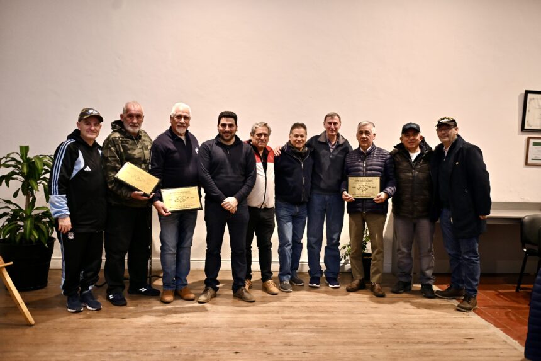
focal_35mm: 32
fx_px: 481
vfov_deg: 41.1
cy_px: 180
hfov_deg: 58.7
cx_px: 270
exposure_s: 1/200
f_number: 2.8
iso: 1600
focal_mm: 32
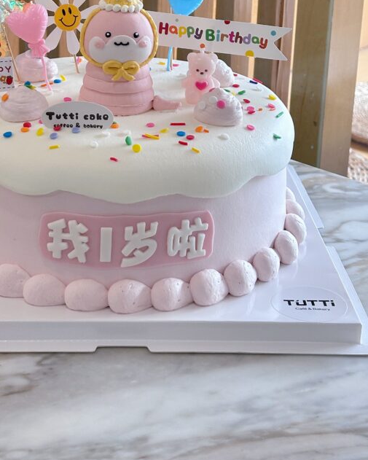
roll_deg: -1.5
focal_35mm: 76
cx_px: 116
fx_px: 1034
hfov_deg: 20.1
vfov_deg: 24.7
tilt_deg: -17.5
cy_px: 98
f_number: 1.78
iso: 64
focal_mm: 6.86
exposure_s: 1/50
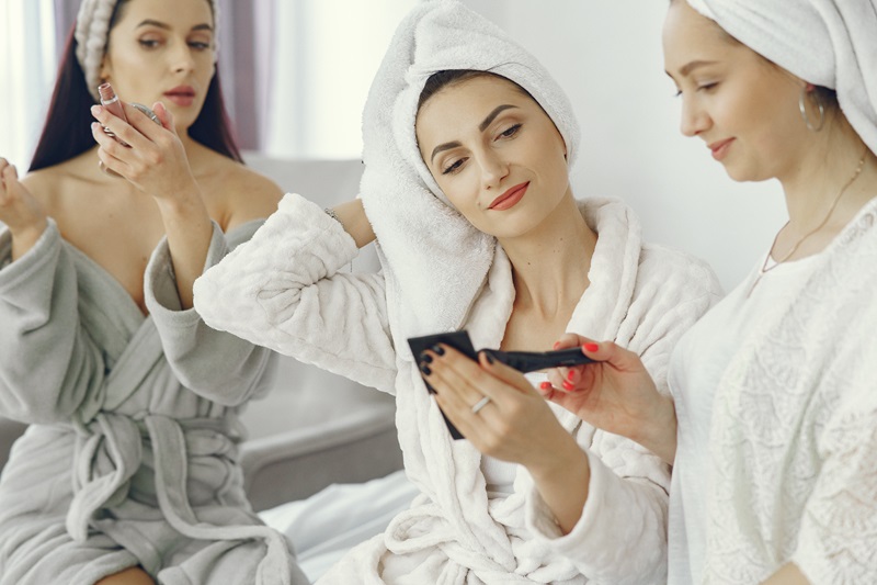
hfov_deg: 23.9
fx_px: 2070
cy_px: 292
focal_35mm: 85
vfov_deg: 16.1
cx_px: 438
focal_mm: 85
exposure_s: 1/400
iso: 640
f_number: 2.8
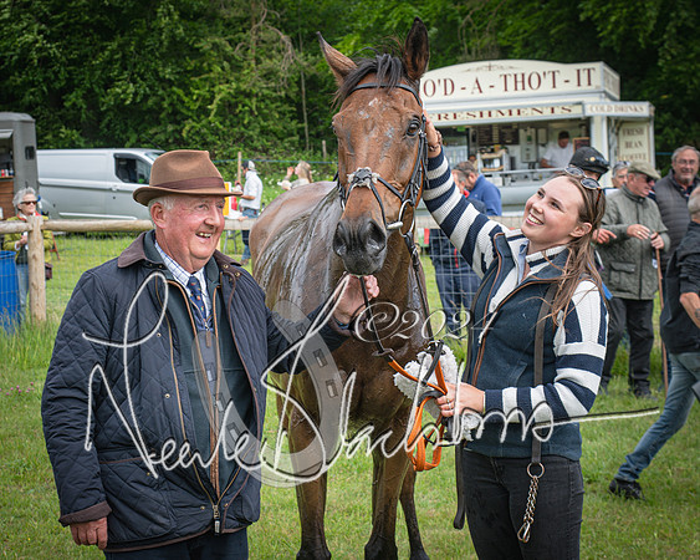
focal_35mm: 74
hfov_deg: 25.6
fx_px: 1539
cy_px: 253
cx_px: 297
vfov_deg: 20.6
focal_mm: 52
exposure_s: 1/200
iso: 200
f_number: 5
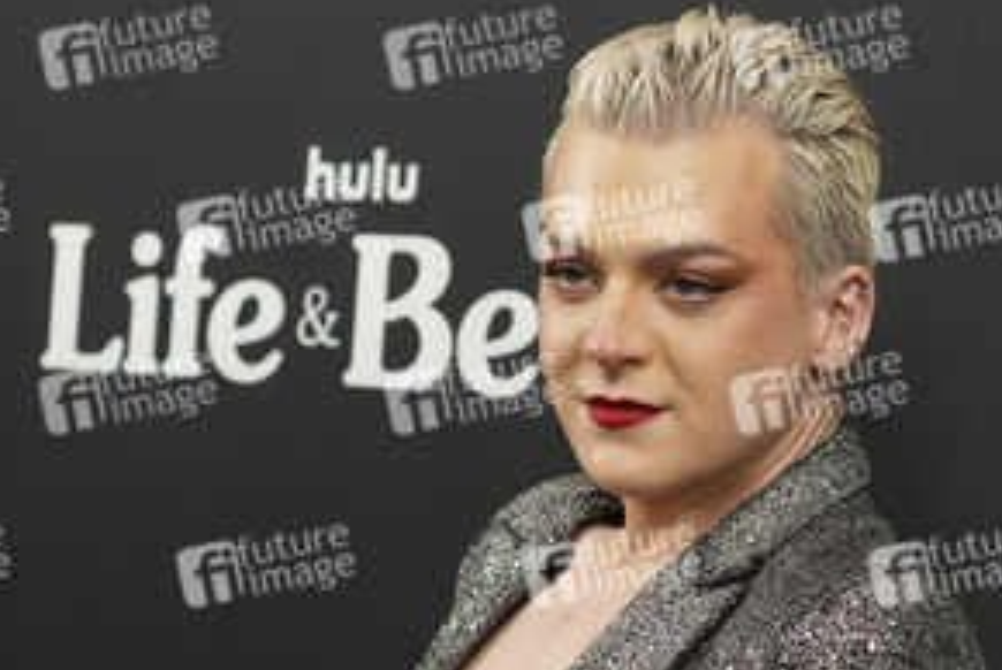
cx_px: 518
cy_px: 480
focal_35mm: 155
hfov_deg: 13.2
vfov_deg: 8.9
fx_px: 4318
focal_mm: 100
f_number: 5
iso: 5000
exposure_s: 1/400
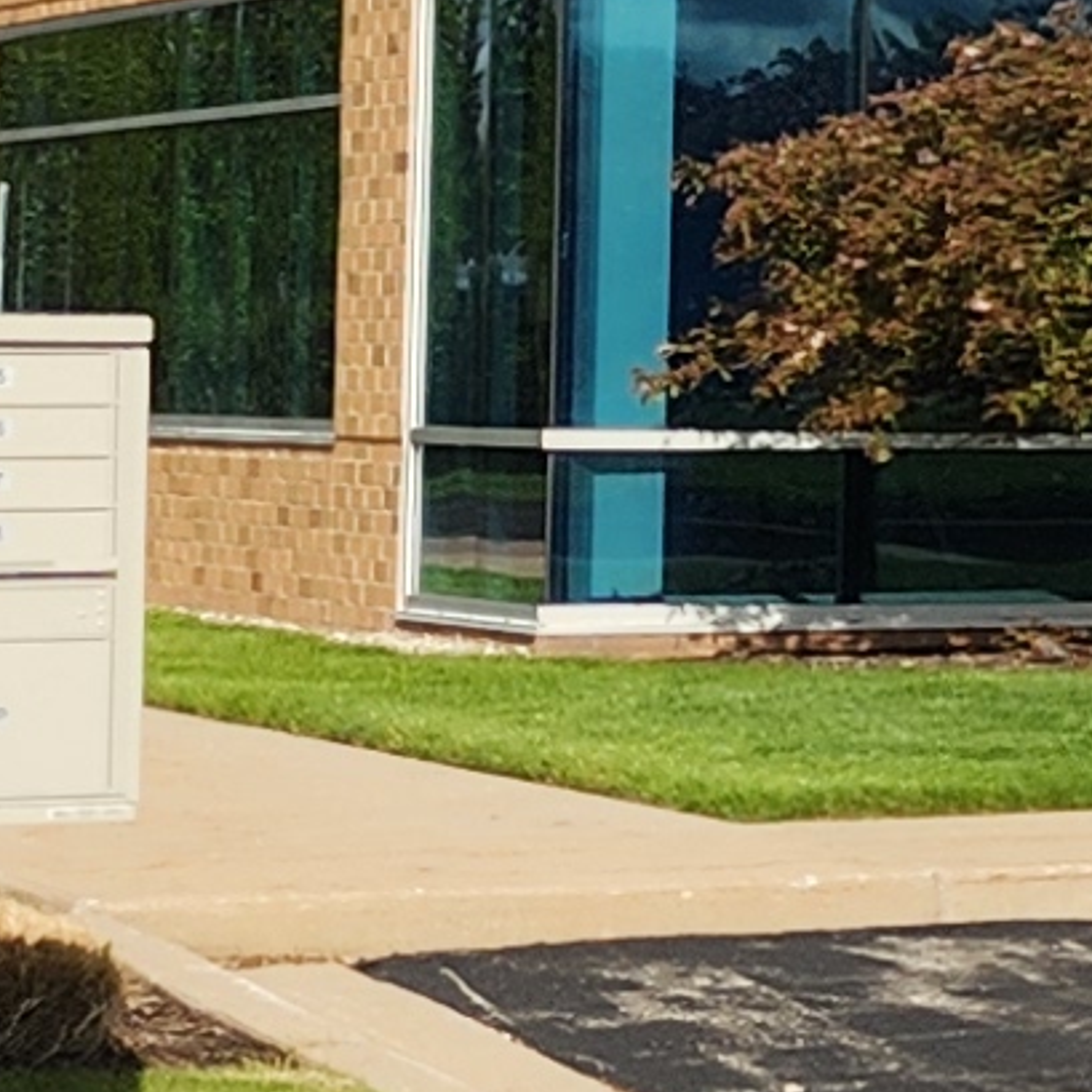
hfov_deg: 6.9
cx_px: 4272
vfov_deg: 8.8
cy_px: 344
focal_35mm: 199
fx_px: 7102
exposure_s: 1/1874
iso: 20
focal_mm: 5.4
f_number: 1.8
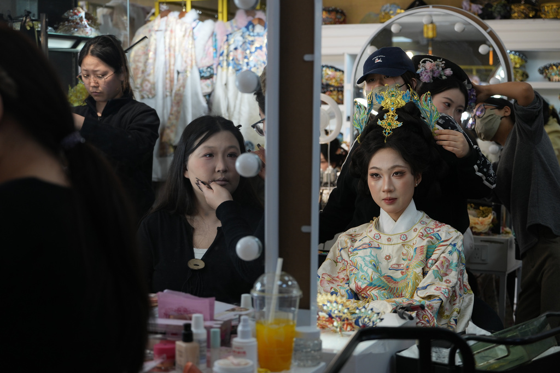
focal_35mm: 63
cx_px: 280
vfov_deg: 21.6
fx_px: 980
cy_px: 186
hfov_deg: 31.9
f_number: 4
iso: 320
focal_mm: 63
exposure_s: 1/250
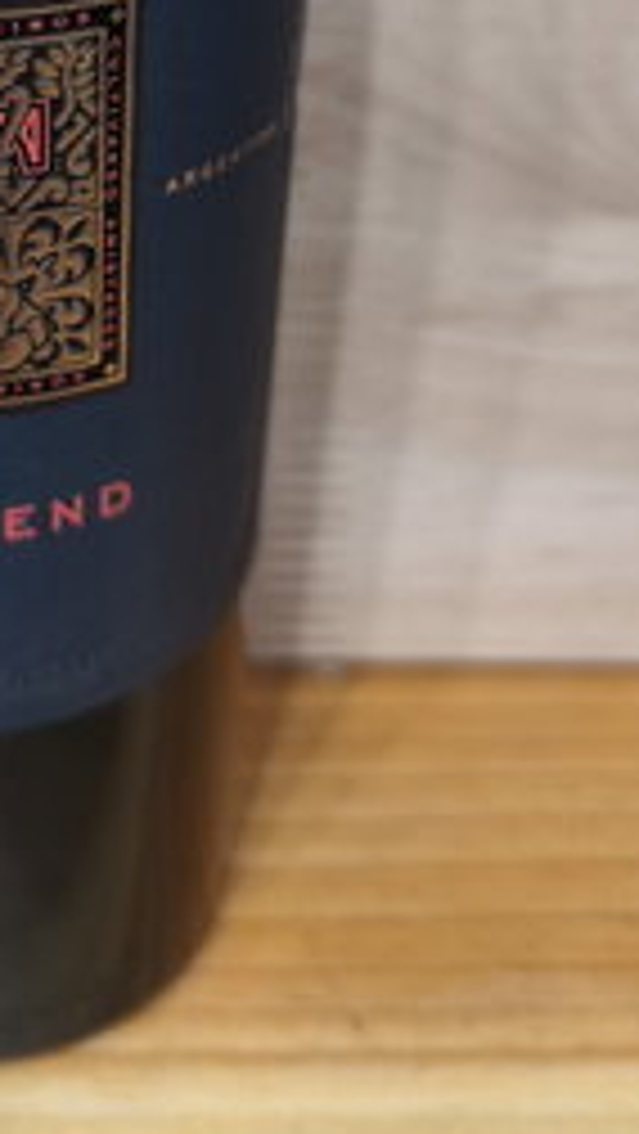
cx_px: -50
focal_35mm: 53
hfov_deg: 21.6
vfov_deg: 37.0
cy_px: 142
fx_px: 1594
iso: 800
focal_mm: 6.14
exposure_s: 1/50
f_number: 1.65
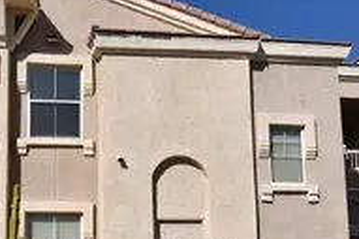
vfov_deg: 29.2
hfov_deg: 43.9
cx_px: 118
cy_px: 217
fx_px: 438
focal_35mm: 44
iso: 200
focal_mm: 14
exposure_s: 1/500
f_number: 11
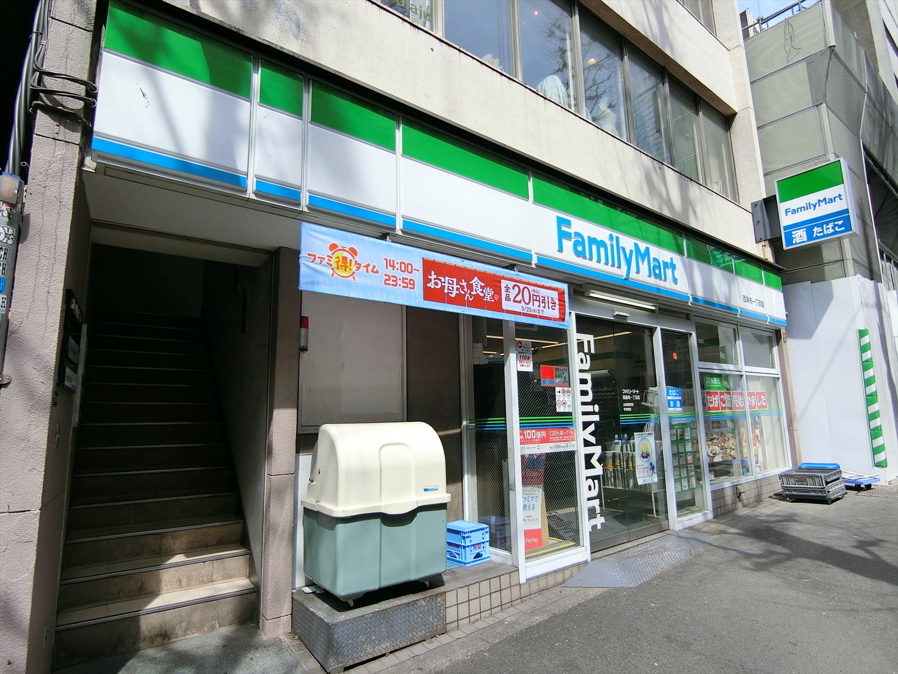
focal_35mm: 19
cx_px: 449
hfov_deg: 84.7
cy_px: 337
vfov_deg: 68.7
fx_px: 493
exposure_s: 1/160
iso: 80
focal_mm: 4.06
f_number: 6.9
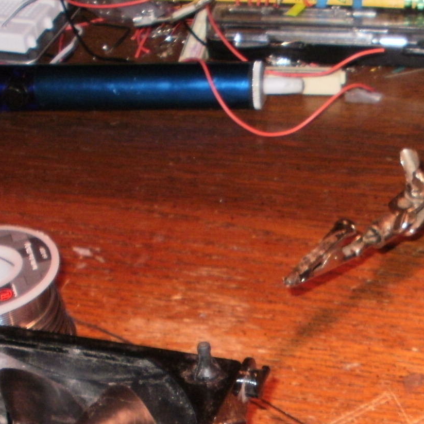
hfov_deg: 17.1
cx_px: 443
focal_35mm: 99
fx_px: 1372
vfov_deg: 17.0
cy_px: 468
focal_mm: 6.3
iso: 125
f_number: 3.5
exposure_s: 1/30
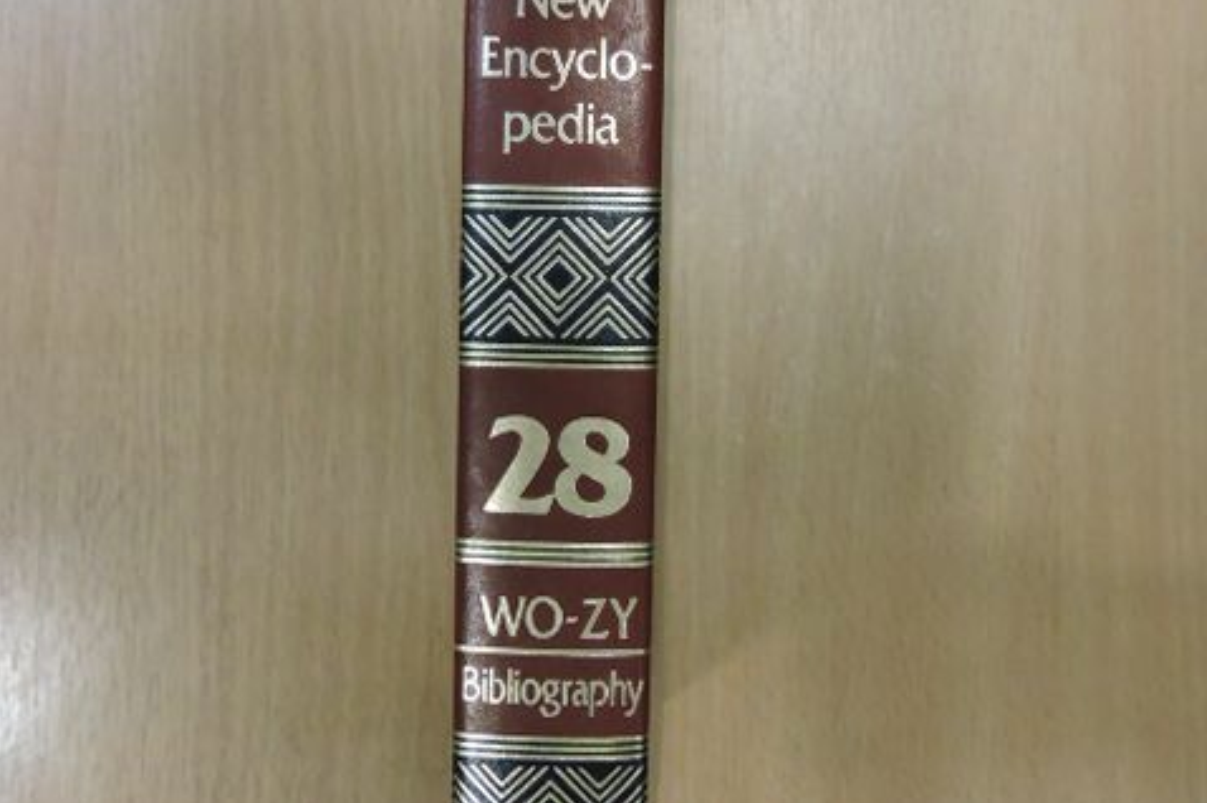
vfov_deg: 28.9
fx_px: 1541
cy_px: 232
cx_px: 604
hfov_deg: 42.8
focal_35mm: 46
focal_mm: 5.9
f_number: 3.6
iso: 1000
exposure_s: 1/60
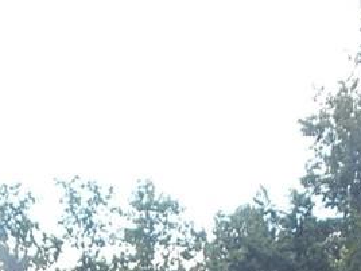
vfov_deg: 12.6
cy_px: 496
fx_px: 1116
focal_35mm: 107
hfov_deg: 18.2
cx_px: 77
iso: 125
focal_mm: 5.1
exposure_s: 1/100
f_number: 3.2
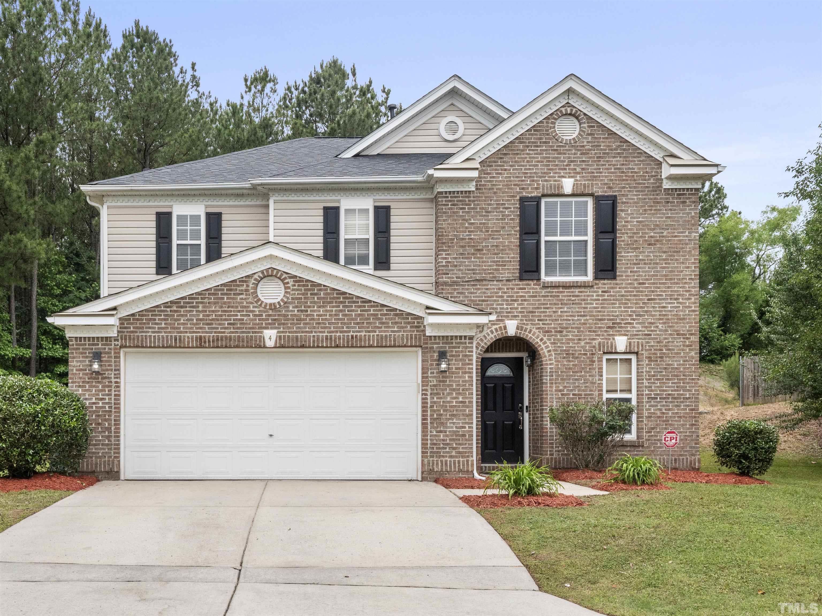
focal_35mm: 36
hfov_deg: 51.4
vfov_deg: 39.7
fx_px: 855
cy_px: 308
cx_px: 411
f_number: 8
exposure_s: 1/160
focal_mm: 18
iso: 400
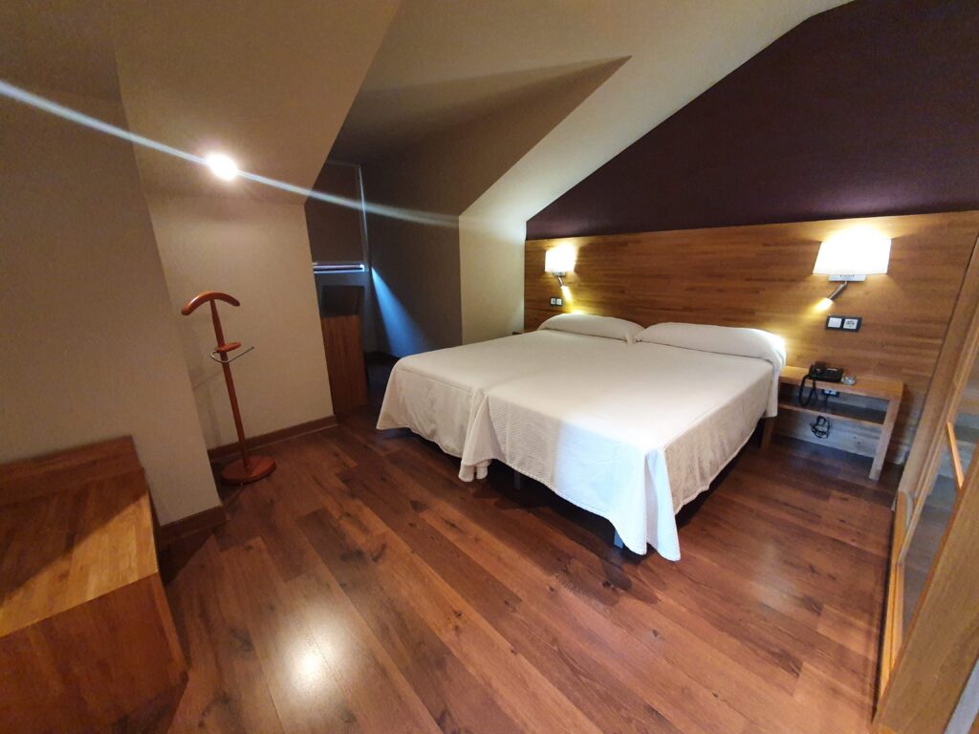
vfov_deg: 89.9
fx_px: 368
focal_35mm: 13
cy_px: 367
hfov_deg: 106.2
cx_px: 490
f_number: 2.2
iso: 320
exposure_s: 1/33
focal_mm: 1.8
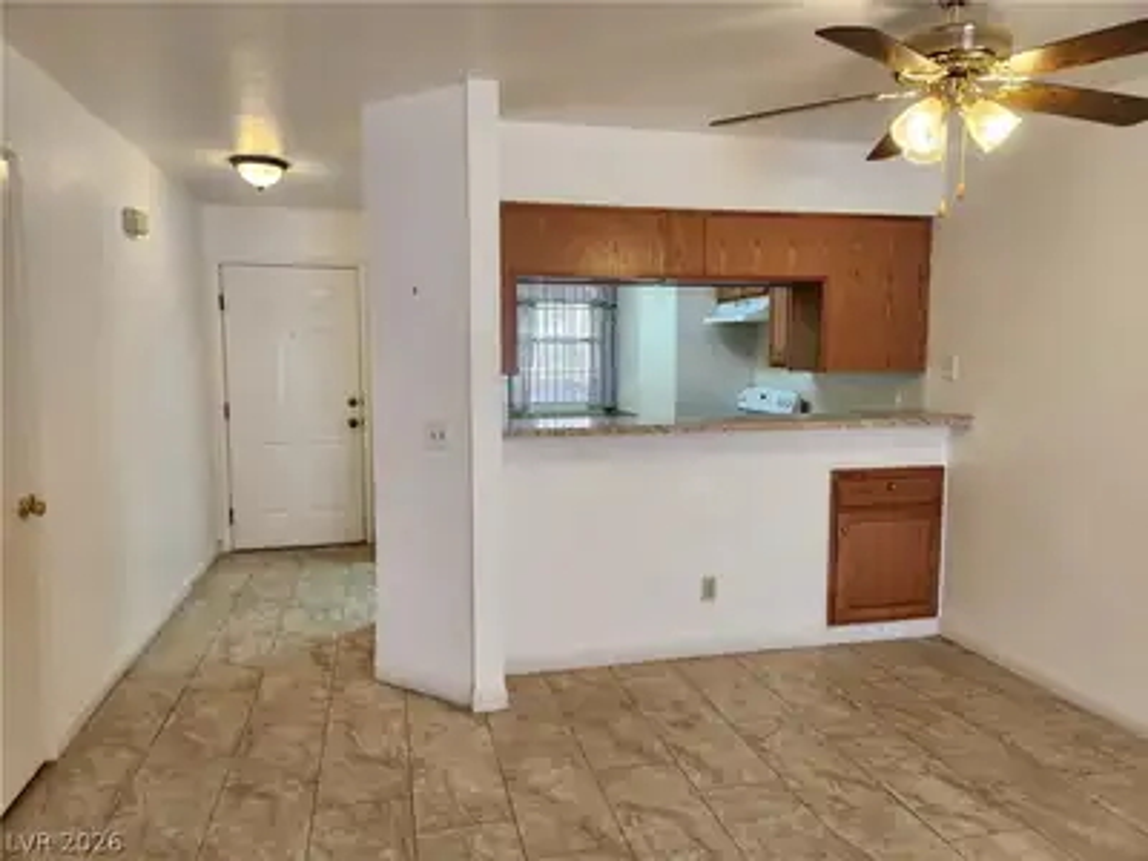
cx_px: 574
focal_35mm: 23
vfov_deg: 58.9
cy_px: 430
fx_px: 763
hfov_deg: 73.9
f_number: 1.8
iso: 100
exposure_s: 1/120
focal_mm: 5.4
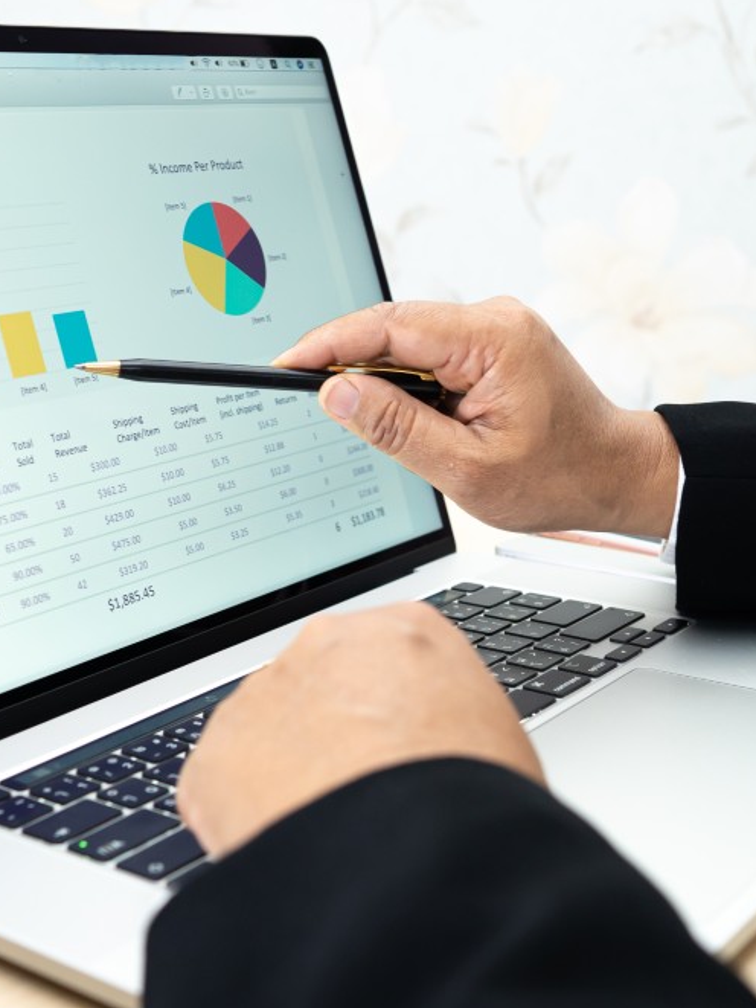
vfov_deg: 36.2
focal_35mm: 53
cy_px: 506
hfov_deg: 27.5
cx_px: 339
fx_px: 1543
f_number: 3.5
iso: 640
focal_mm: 24
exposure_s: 1/60
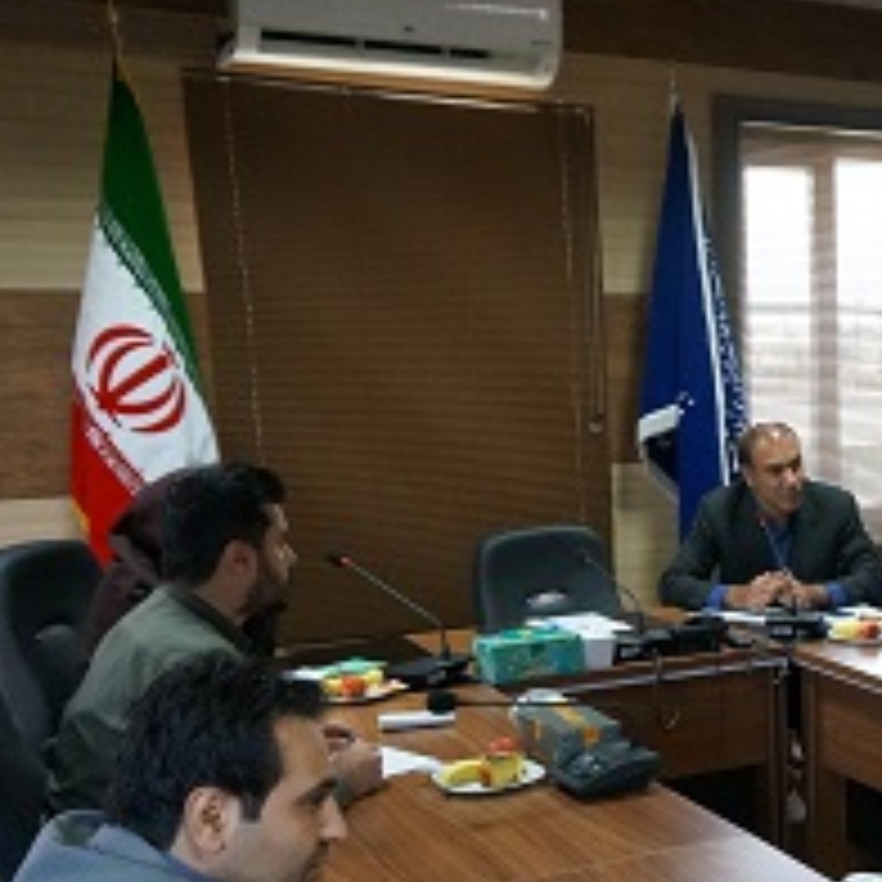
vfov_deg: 32.1
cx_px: 882
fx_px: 1499
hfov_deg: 30.5
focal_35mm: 52
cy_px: 684
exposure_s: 1/160
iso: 2500
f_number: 4
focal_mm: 16
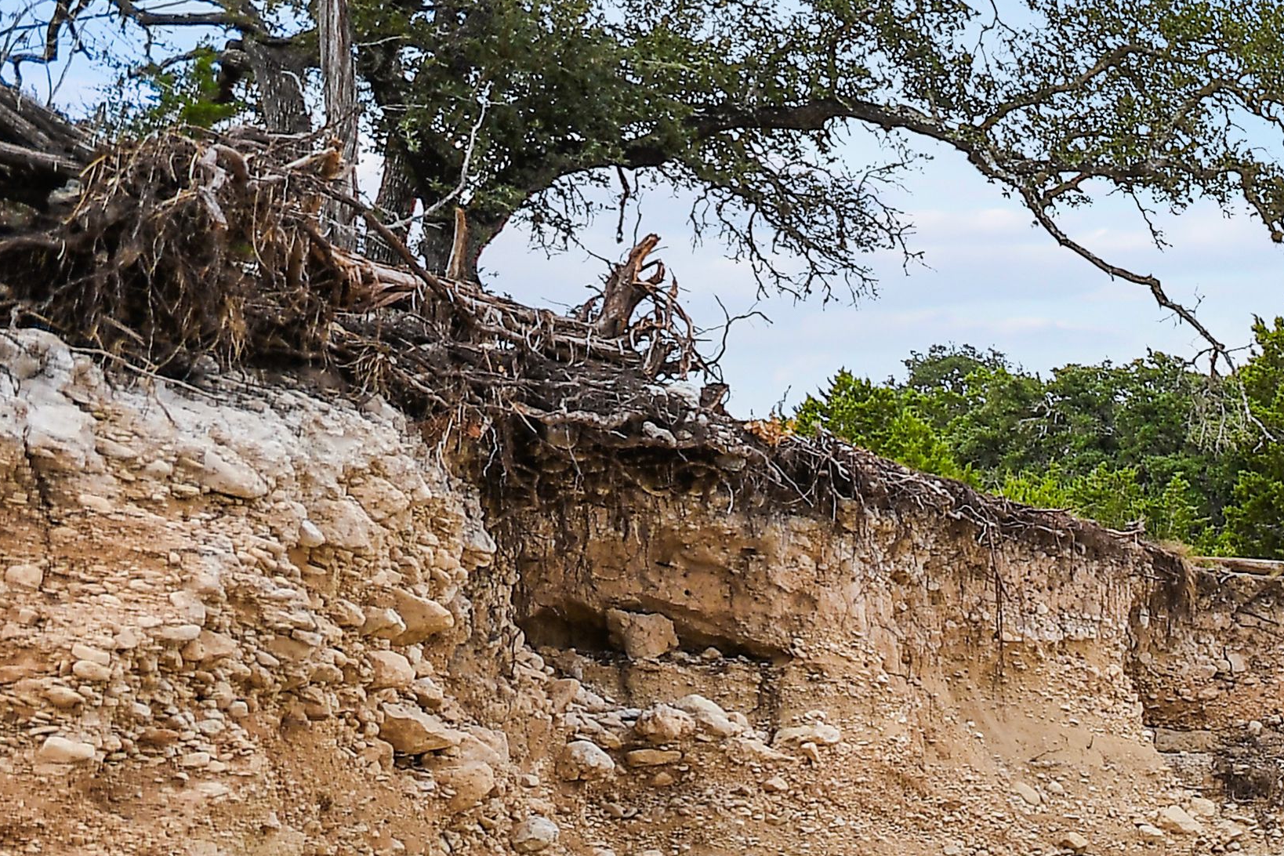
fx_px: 1819
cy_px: 869
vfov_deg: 25.1
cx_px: 2048
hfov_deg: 25.6
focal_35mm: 51
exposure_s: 1/2000
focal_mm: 10
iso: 125
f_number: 5.6
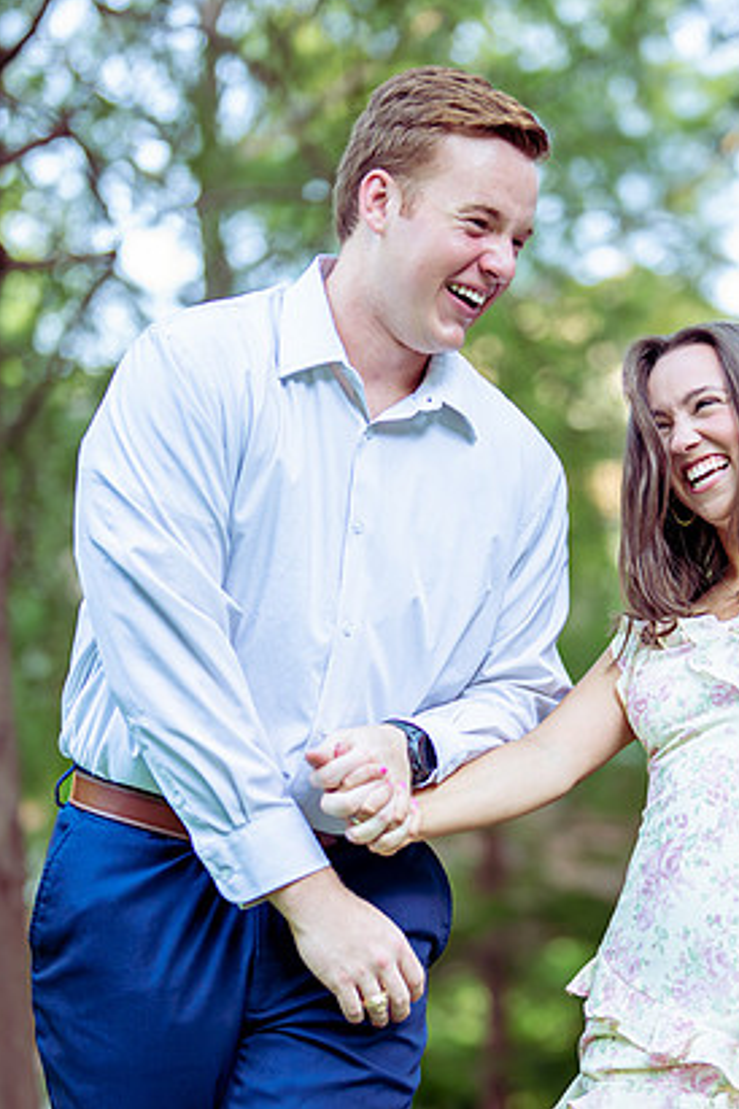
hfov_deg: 14.3
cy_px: 615
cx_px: 594
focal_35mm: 95
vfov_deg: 21.5
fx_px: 2925
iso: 500
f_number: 1.2
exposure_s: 1/1000
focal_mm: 50
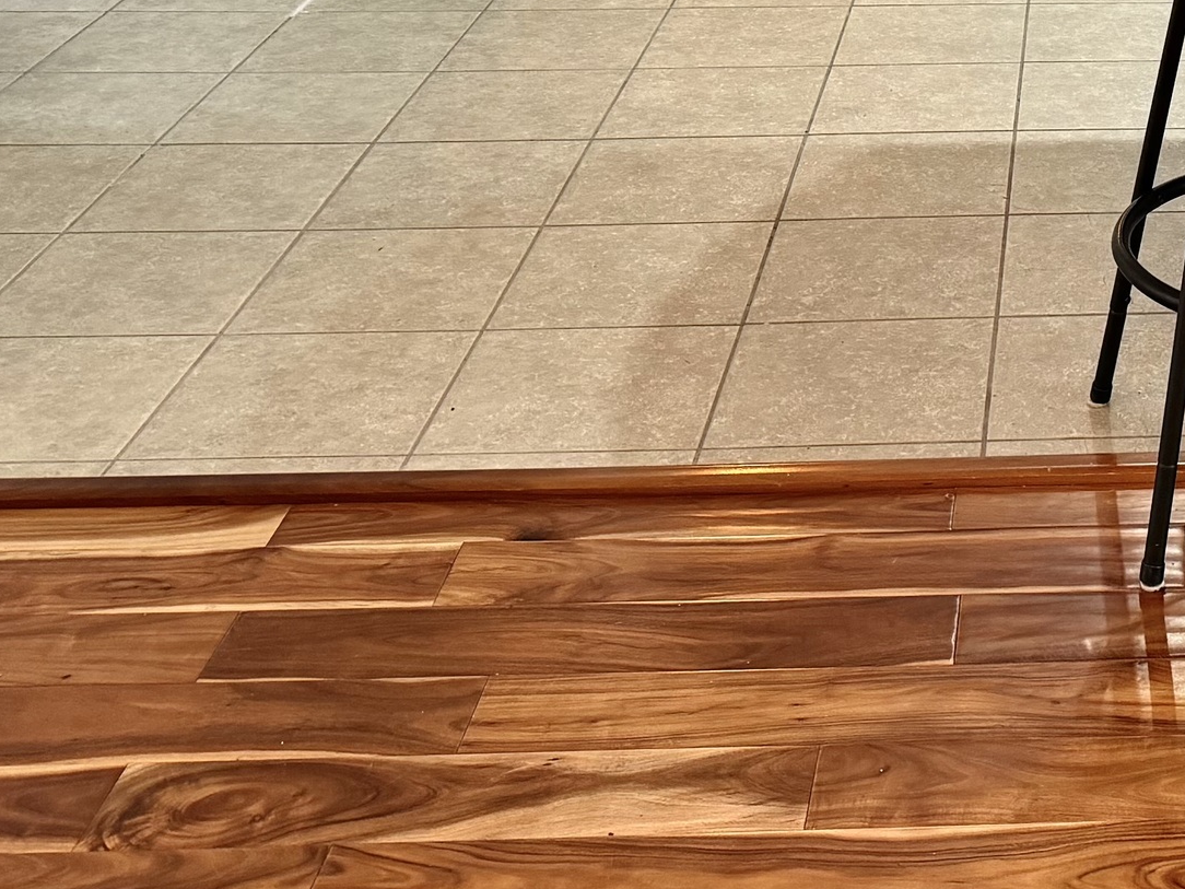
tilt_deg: -9.8
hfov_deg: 26.5
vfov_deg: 19.5
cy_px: -342
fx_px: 2328
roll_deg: -0.8
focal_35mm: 68
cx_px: 1281
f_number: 1.78
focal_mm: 6.76
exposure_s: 1/60
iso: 200
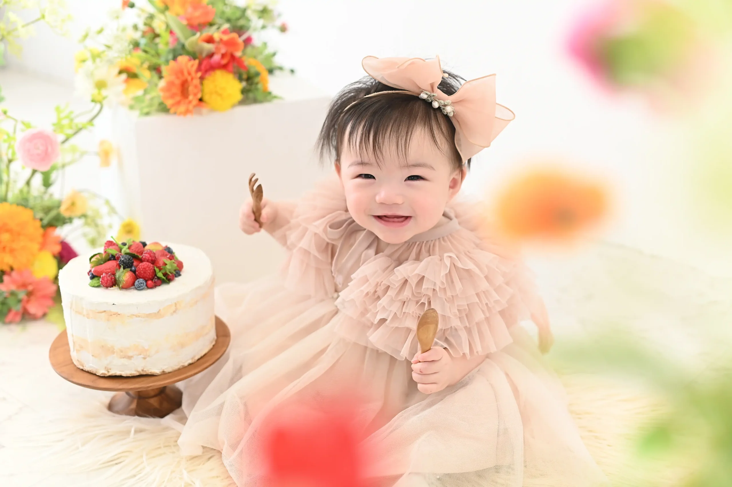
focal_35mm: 50
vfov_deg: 27.0
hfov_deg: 39.6
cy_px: 244
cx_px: 366
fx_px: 1016
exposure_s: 1/160
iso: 160
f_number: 2.2
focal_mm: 50
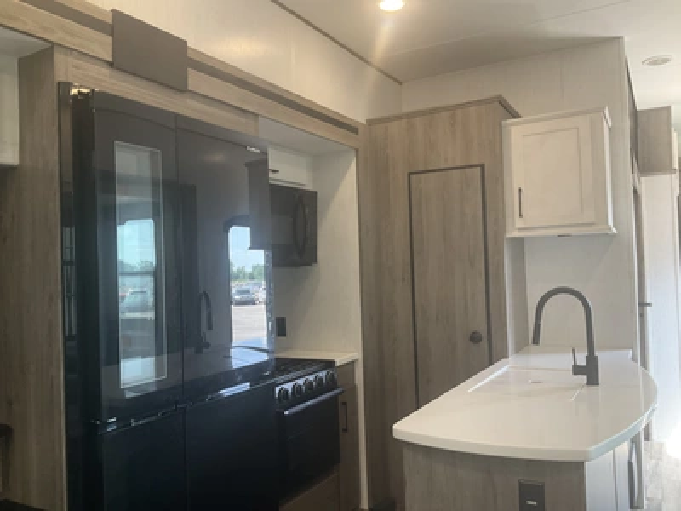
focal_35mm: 29
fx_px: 571
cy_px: 256
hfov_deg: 61.7
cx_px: 340
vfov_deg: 48.2
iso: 100
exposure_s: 1/60
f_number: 1.8
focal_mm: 3
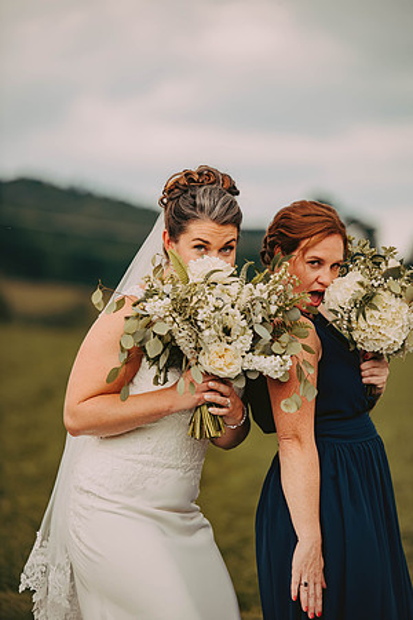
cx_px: 206
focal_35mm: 155
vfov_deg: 13.2
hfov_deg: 8.9
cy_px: 310
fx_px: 2667
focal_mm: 155
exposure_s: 1/800
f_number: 2.8
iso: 200
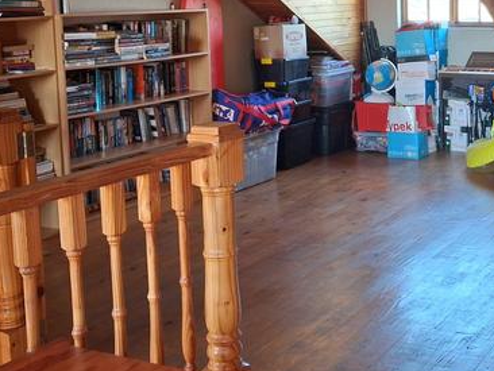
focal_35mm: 59
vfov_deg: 24.6
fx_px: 843
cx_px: 467
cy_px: 98
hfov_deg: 30.8
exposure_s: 1/50
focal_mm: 4
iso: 250
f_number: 1.8
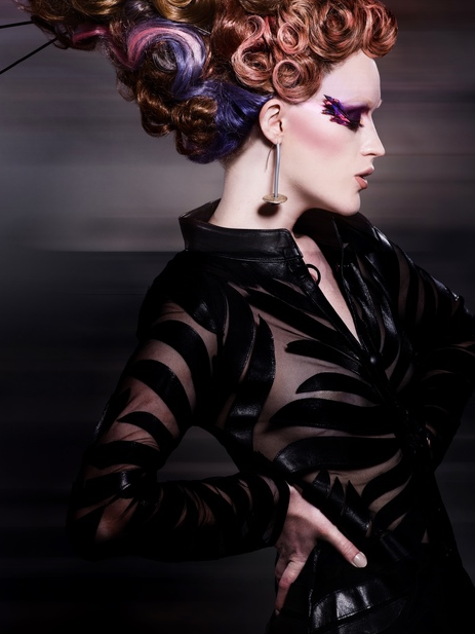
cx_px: 250
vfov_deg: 15.5
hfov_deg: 11.7
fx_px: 2323
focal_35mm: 127
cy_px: 308
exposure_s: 1/160
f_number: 13
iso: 50
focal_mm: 85
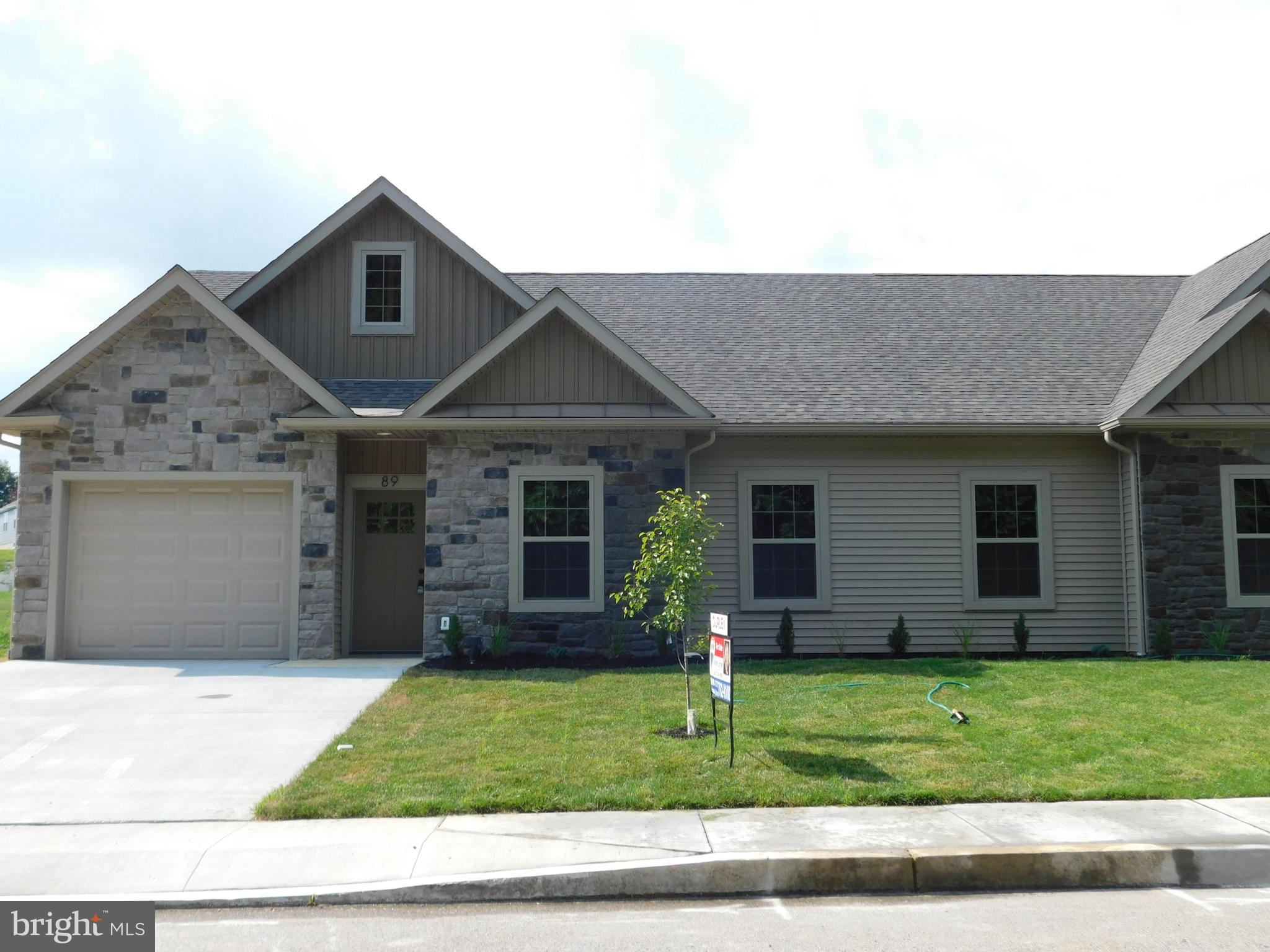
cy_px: 476
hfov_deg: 51.4
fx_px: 1321
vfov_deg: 39.7
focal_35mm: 36
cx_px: 635
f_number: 3.5
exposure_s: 1/640
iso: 125
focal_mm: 6.3
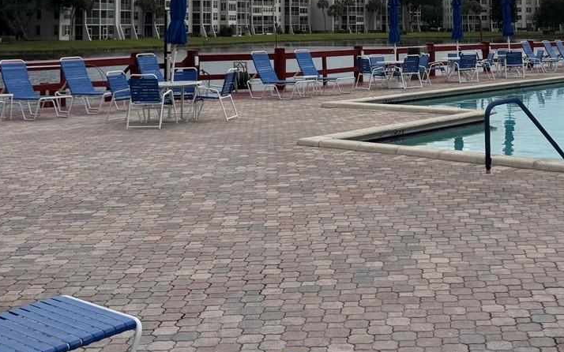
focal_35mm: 57
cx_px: 407
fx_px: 876
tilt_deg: +1.6
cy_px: -16
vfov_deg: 21.8
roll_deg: +0.4
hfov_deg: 35.1
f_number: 1.78
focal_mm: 6.76
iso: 80
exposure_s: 1/3802
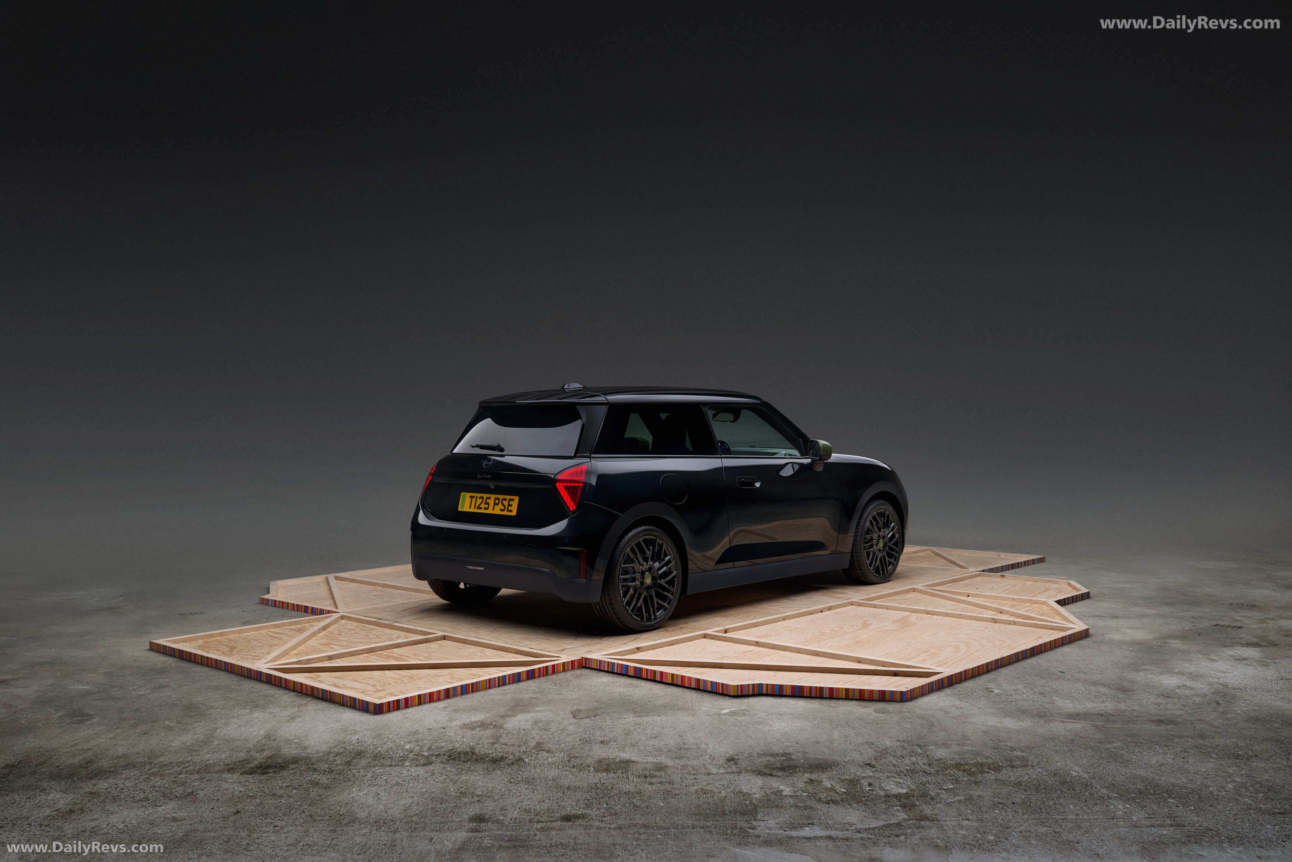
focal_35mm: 32
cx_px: 646
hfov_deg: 58.7
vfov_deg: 41.1
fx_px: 1148
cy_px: 431
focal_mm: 32
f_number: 8
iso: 320
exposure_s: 1/3
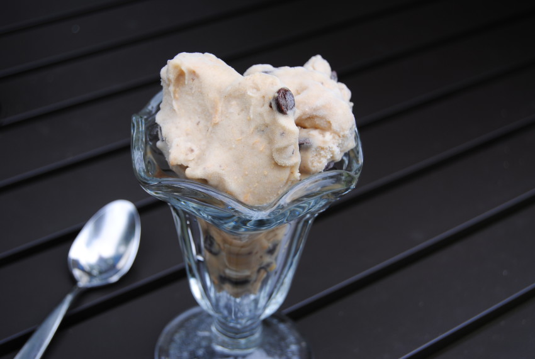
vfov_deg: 20.3
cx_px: 268
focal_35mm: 68
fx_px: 1005
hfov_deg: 29.8
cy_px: 180
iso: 100
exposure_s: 1/100
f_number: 5.6
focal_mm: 45
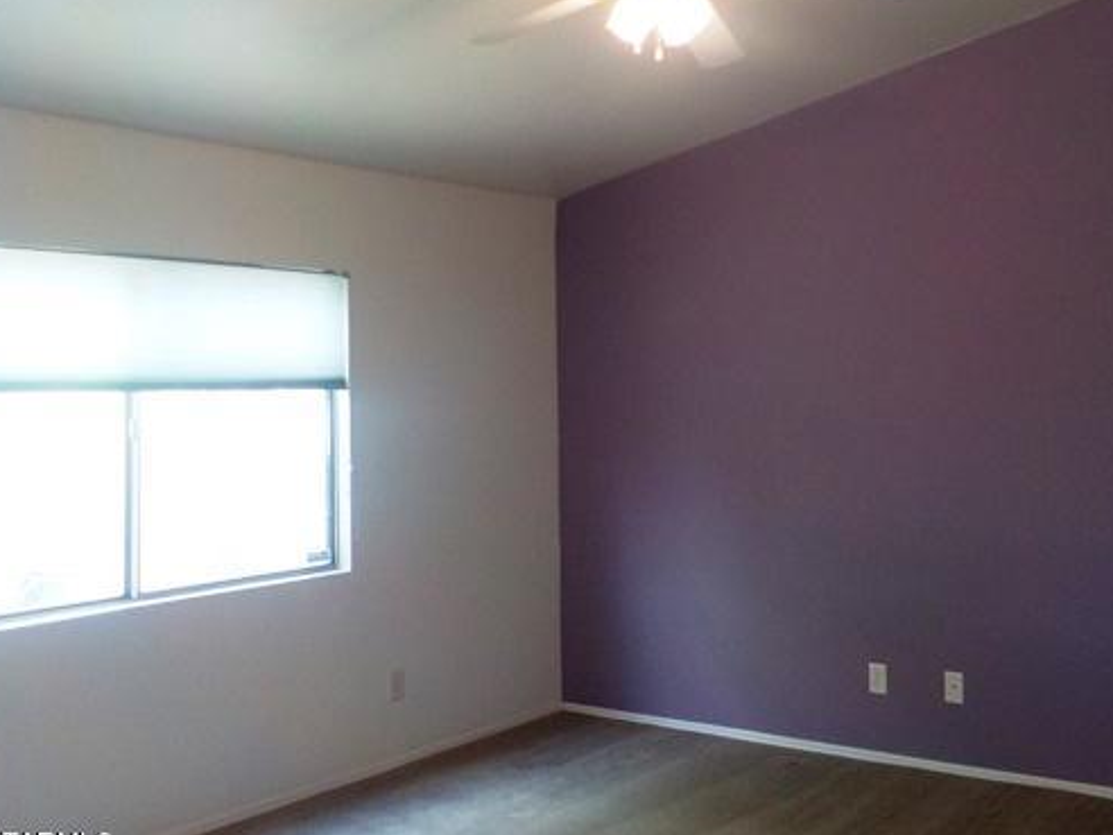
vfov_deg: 36.7
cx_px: 622
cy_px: 346
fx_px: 1254
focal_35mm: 39
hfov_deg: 47.8
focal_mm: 4.1
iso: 200
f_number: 3.3
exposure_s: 1/30
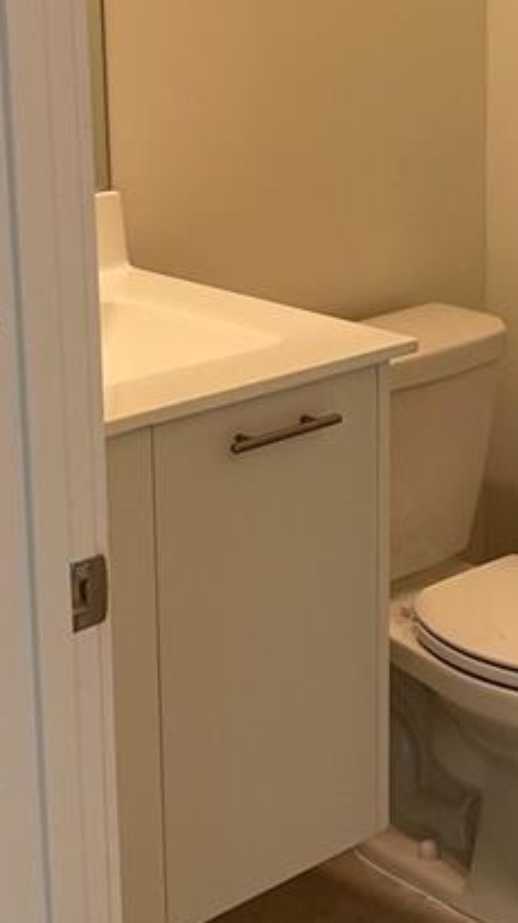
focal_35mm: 83
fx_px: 2031
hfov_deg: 14.2
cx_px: 590
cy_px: 320
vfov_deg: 25.5
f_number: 1.6
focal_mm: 5.1
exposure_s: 1/120
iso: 100
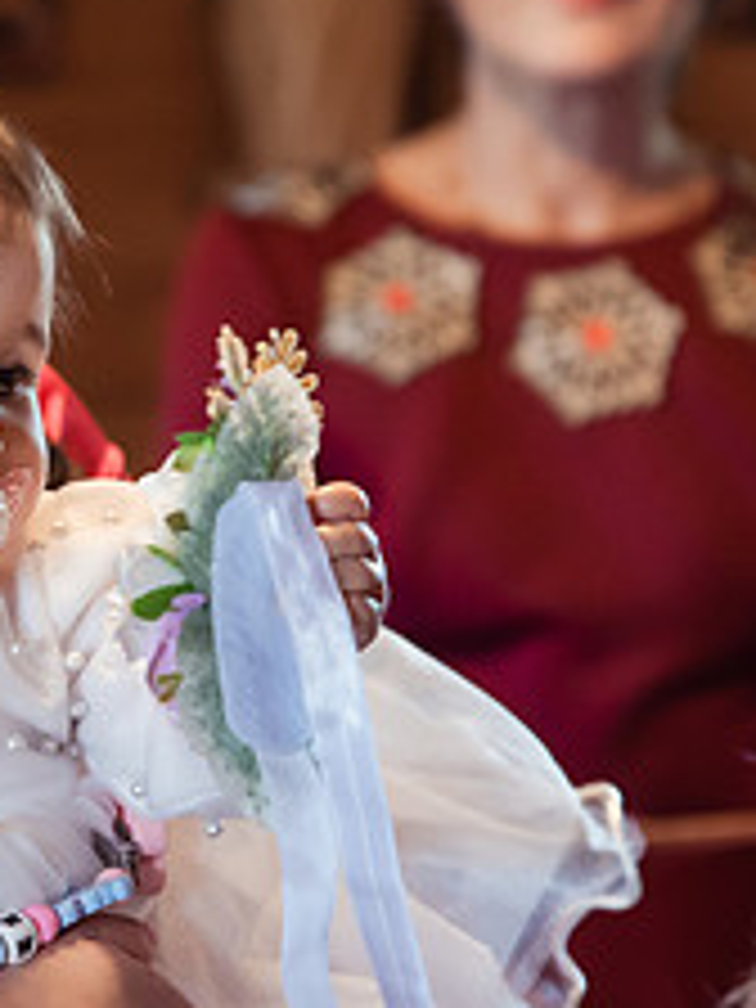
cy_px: 479
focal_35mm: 174
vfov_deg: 11.4
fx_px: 5067
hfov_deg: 8.5
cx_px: -94
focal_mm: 70
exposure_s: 1/100
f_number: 2.8
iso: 2000
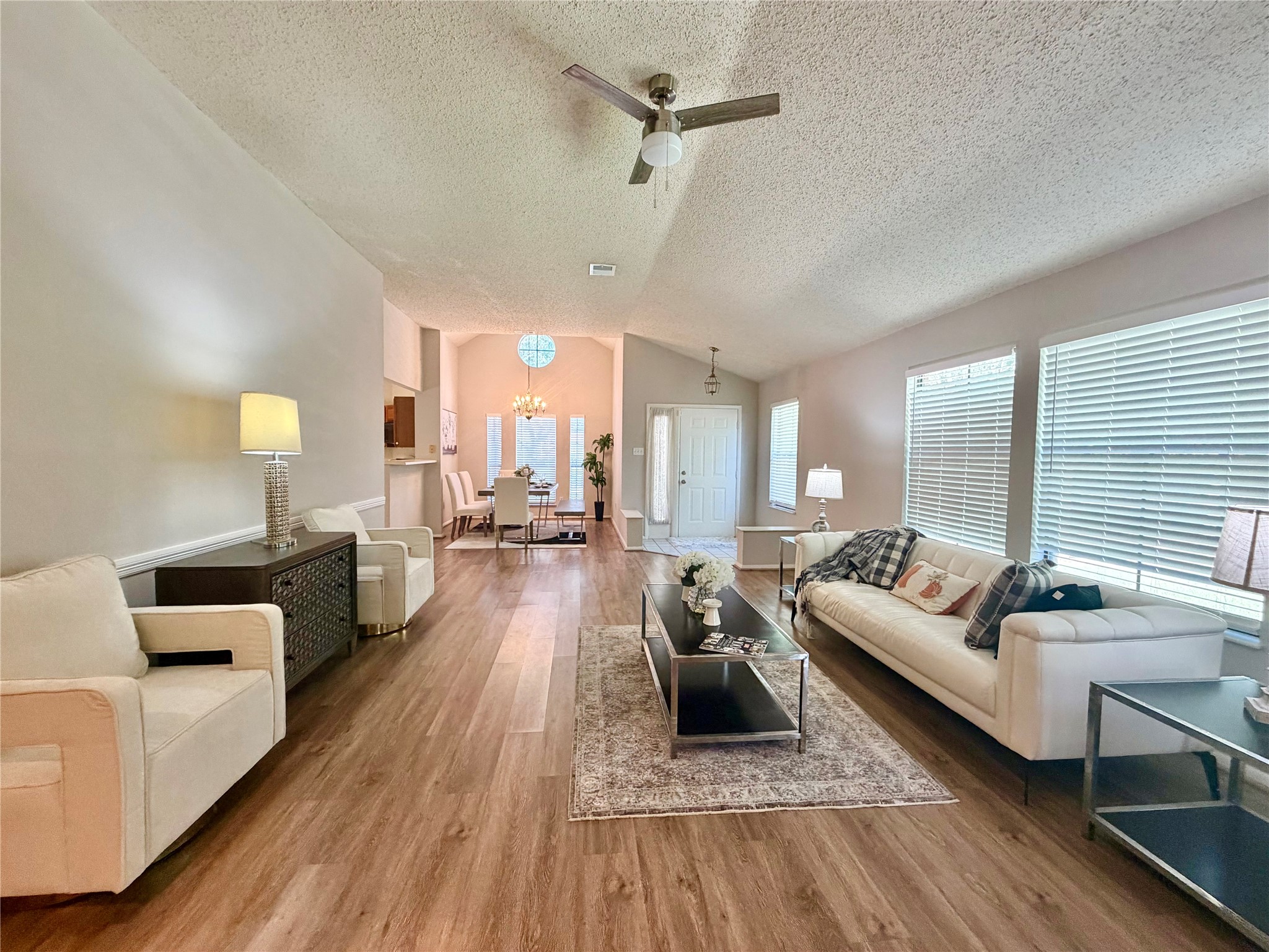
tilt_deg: -2.9
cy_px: 476
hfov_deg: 102.1
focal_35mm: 14
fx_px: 513
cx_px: 634
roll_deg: +0.7
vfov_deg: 85.7
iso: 250
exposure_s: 1/60
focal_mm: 2.22
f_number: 2.2
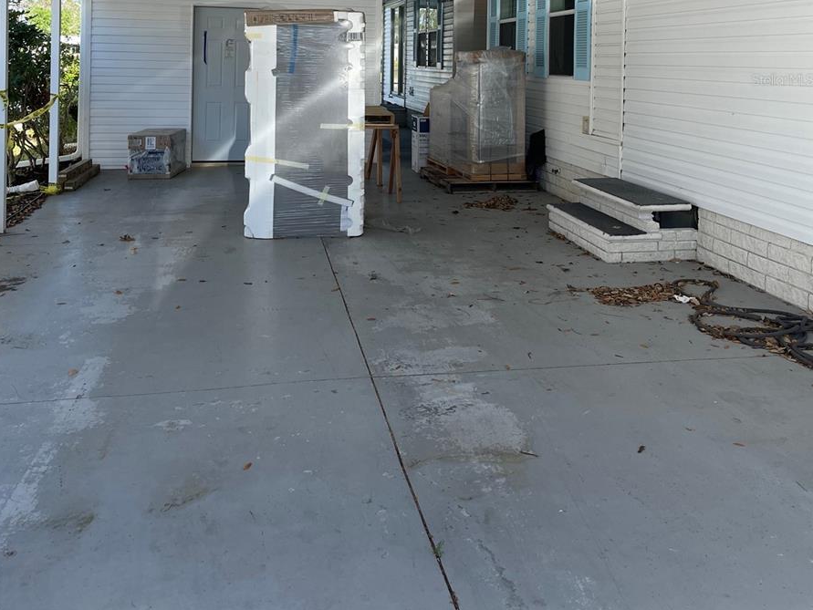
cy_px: 79
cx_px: 406
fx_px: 822
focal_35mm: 35
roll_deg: -0.8
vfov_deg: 38.4
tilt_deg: -0.2
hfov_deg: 52.6
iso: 32
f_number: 1.6
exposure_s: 1/749
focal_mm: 4.2
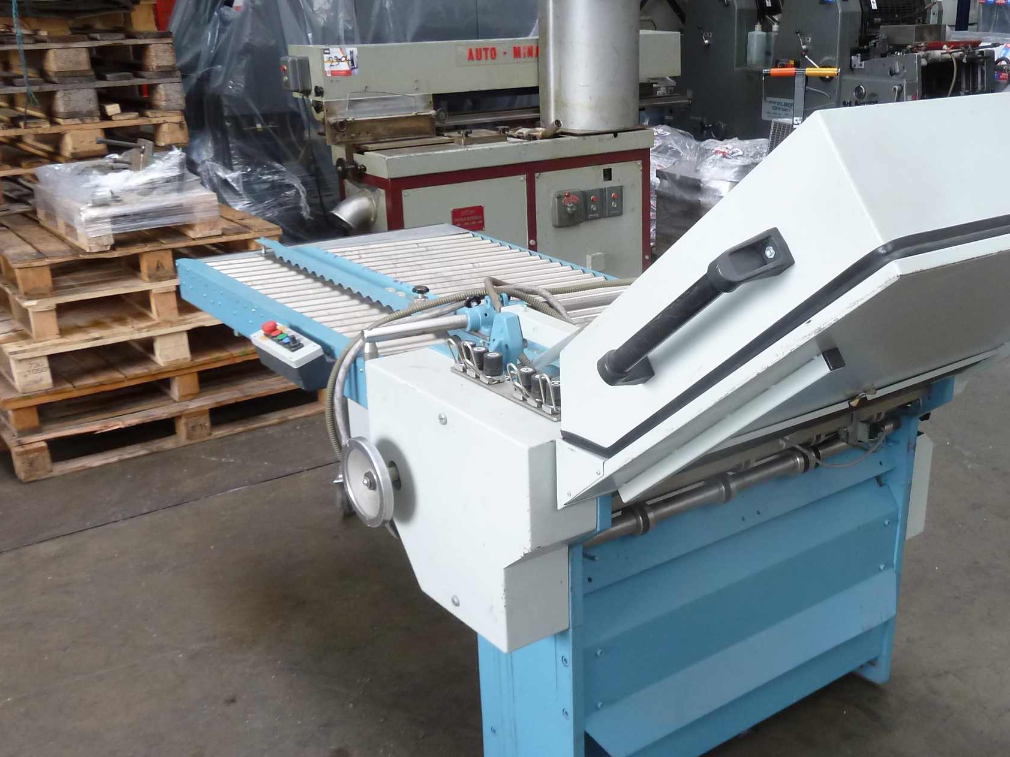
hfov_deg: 48.5
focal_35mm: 38
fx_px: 1109
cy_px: 471
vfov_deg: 37.5
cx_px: 639
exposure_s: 1/30
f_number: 3.3
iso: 160
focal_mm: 4.1
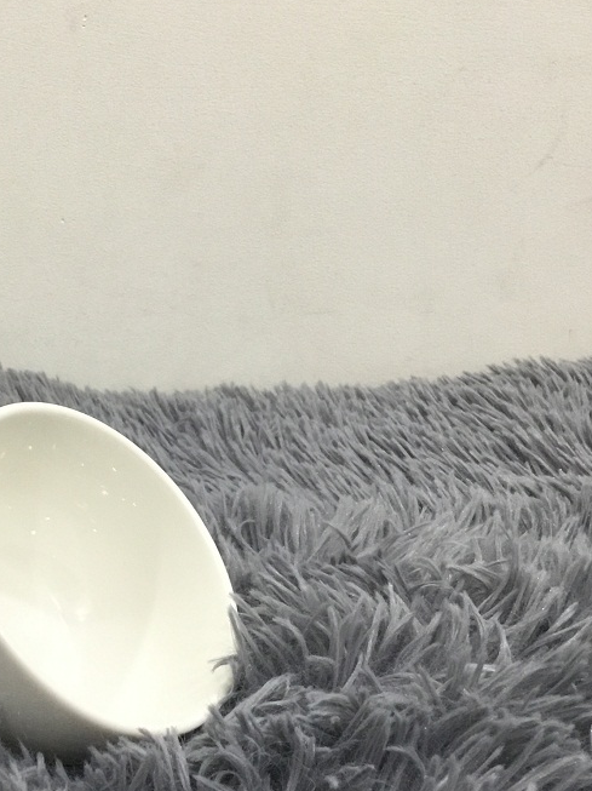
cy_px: 556
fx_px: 1301
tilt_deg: -21.4
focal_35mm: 57
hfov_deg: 25.2
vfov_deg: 33.4
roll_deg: +0.1
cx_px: 108
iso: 125
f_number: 2.4
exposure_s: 1/30
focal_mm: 3.3
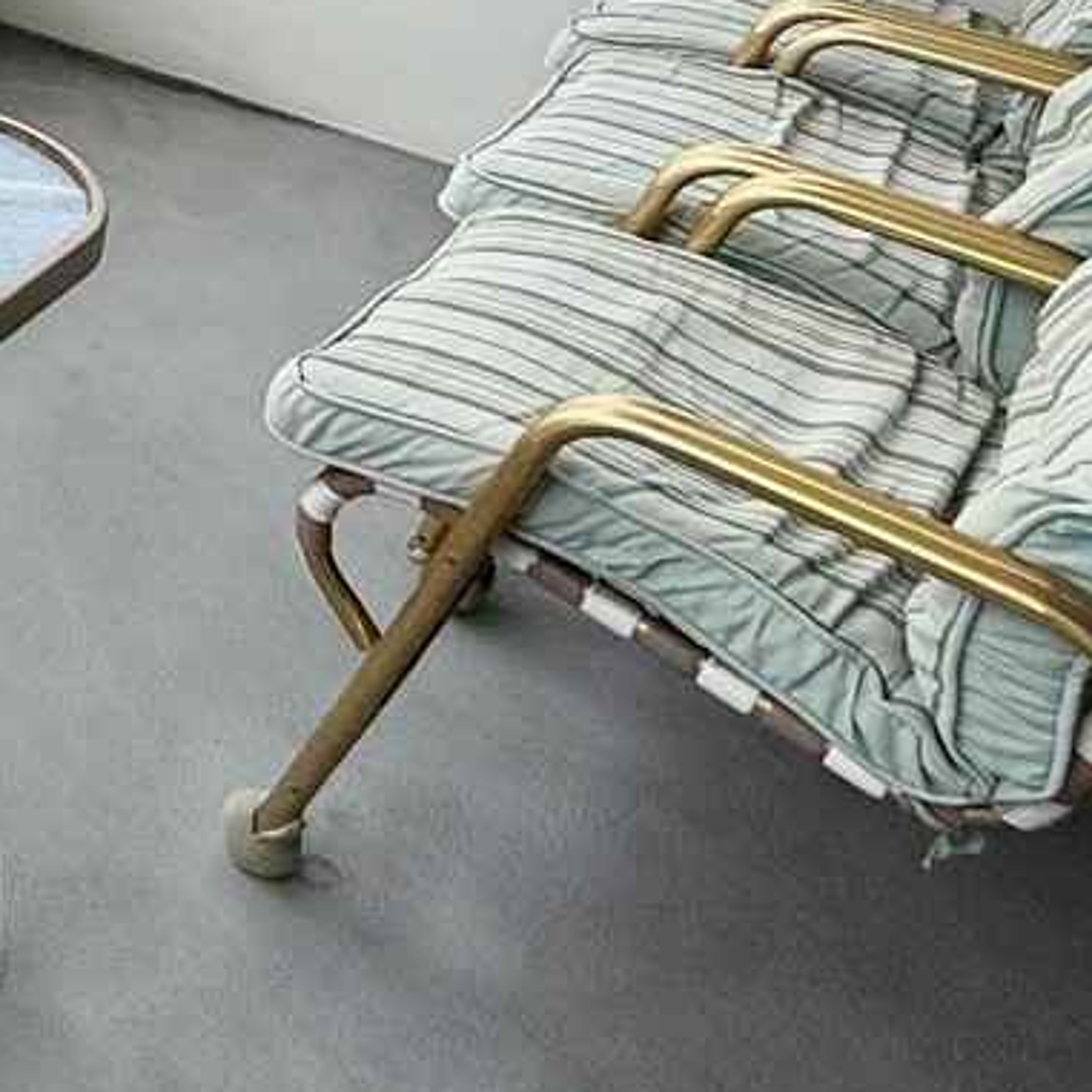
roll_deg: -2.5
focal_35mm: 52
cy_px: -407
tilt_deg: -10.8
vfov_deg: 26.6
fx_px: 1856
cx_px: -648
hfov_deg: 23.9
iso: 50
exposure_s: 1/2841
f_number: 2.2
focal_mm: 2.22
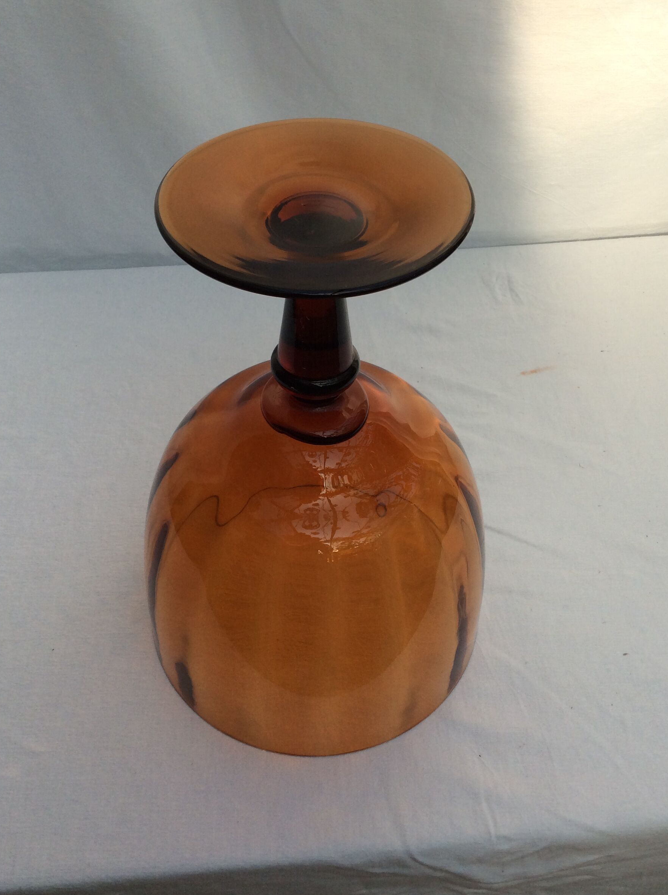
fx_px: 903
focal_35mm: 35
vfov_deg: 52.7
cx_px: 324
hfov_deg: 40.6
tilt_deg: -47.8
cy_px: 416
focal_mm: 3.3
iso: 32
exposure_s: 1/360
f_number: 2.4
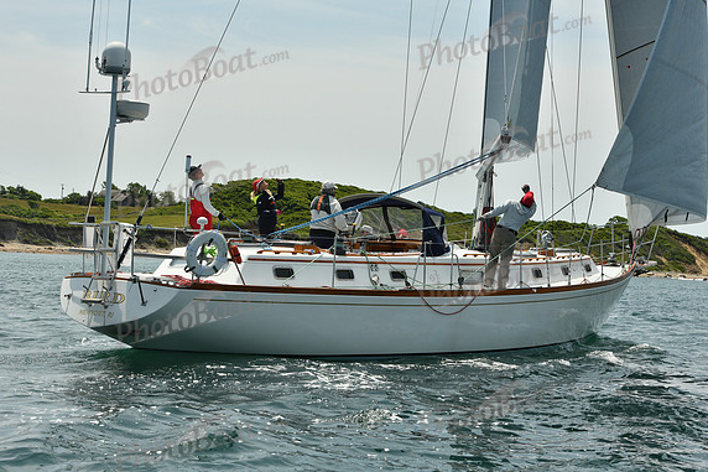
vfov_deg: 19.2
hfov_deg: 28.5
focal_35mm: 71
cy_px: 234
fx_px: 1396
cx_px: 354
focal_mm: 70
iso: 320
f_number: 10
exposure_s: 1/1000
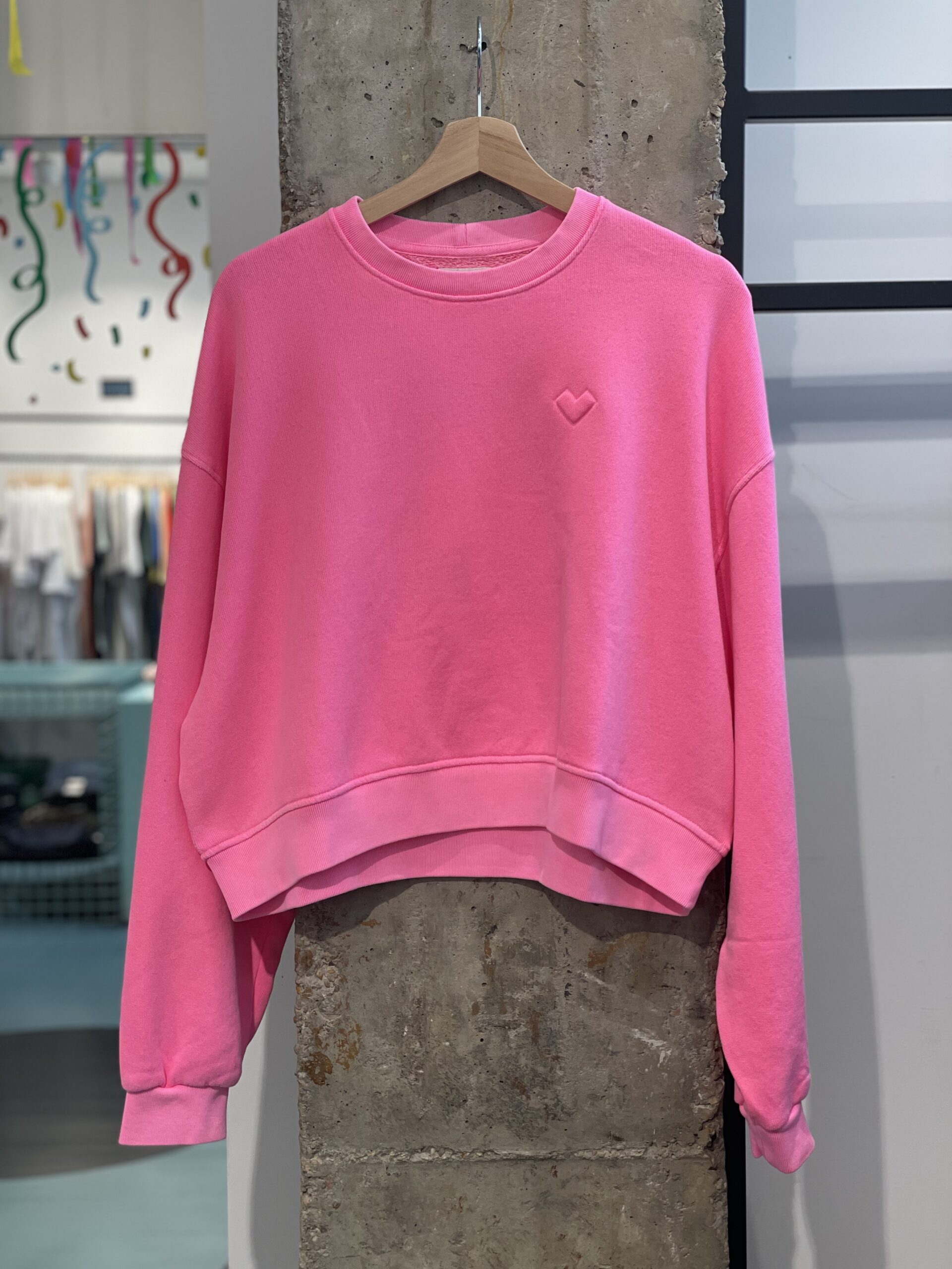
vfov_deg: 36.8
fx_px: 1907
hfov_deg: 28.0
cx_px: 476
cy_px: 634
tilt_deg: -3.8
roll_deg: +0.2
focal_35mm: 52
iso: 50
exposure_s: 1/100
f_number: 2
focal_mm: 6
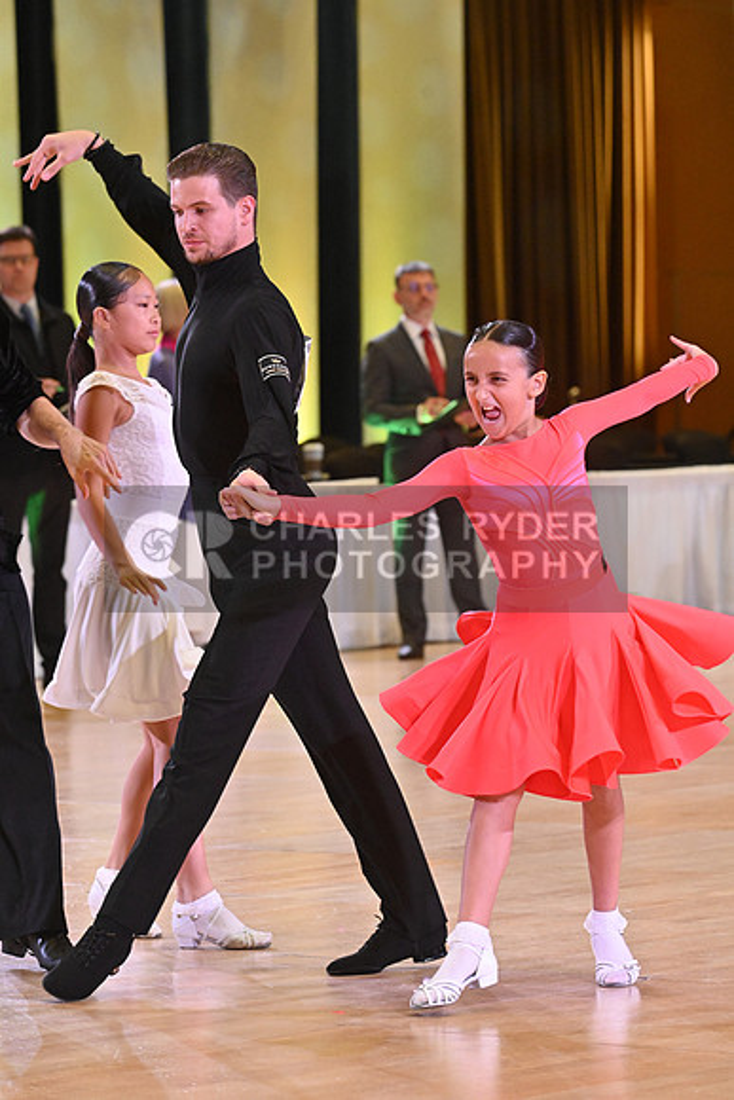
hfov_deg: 7.6
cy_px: 550
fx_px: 5501
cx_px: 367
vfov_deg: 11.4
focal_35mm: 180
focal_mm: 180
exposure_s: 1/400
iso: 5000
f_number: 6.3
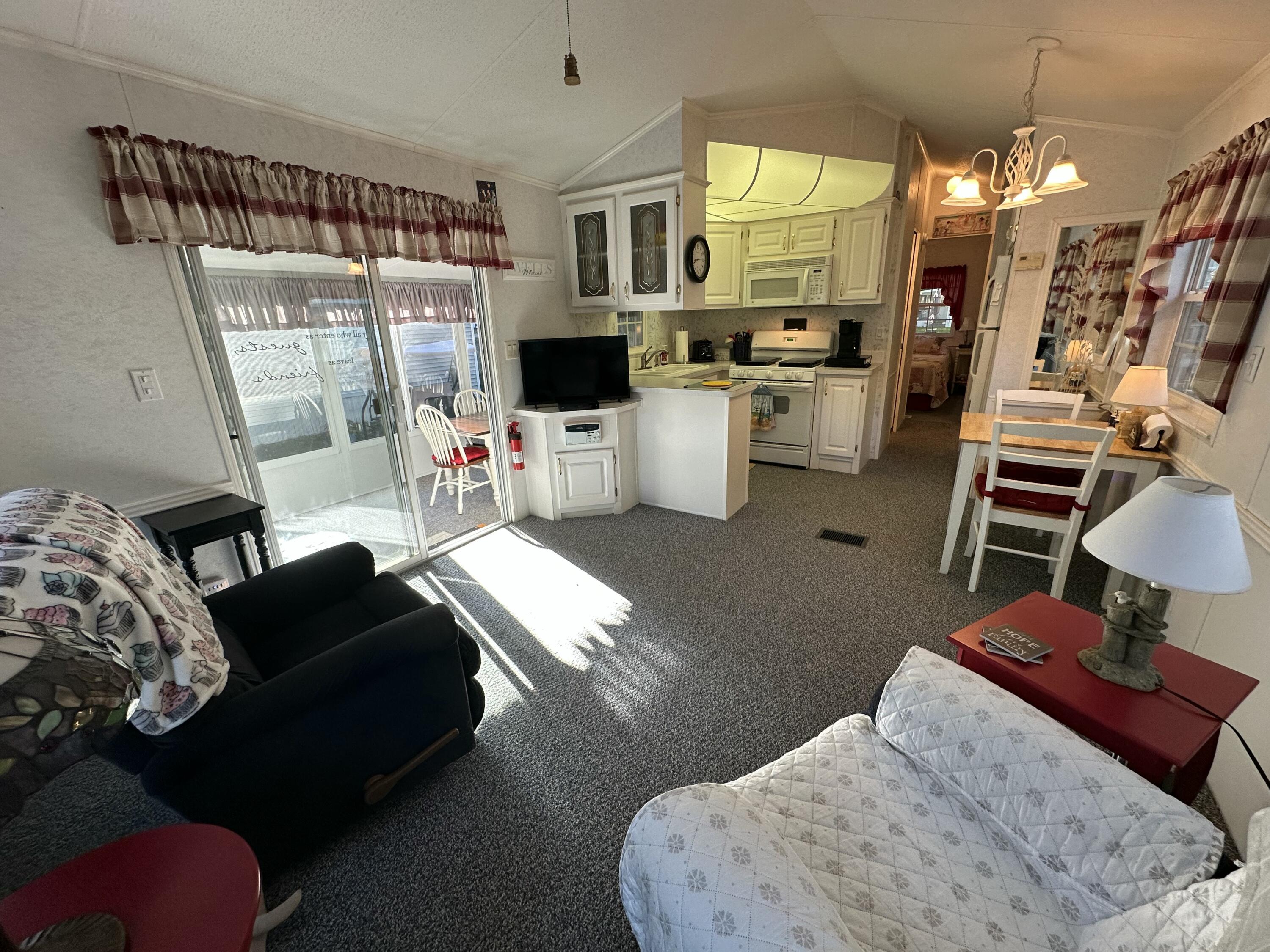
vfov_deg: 85.7
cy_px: 476
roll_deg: +1.6
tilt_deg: -18.7
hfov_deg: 102.1
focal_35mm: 14
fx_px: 514
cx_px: 635
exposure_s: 1/120
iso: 125
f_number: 2.2
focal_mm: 2.22
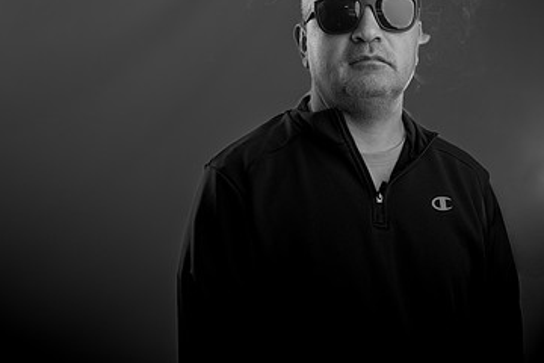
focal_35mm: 58
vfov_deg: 23.3
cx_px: 304
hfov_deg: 34.4
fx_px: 876
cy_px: 114
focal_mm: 36
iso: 64
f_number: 2
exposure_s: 1/400
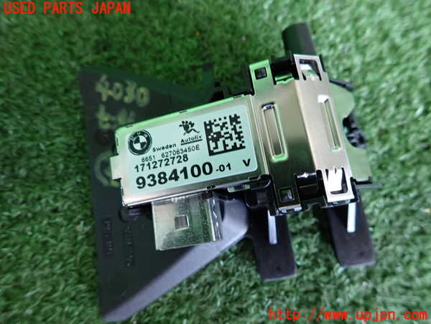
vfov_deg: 54.9
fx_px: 311
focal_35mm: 25
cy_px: 162
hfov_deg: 69.4
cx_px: 216
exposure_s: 1/30
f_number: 2
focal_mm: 4.5
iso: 250
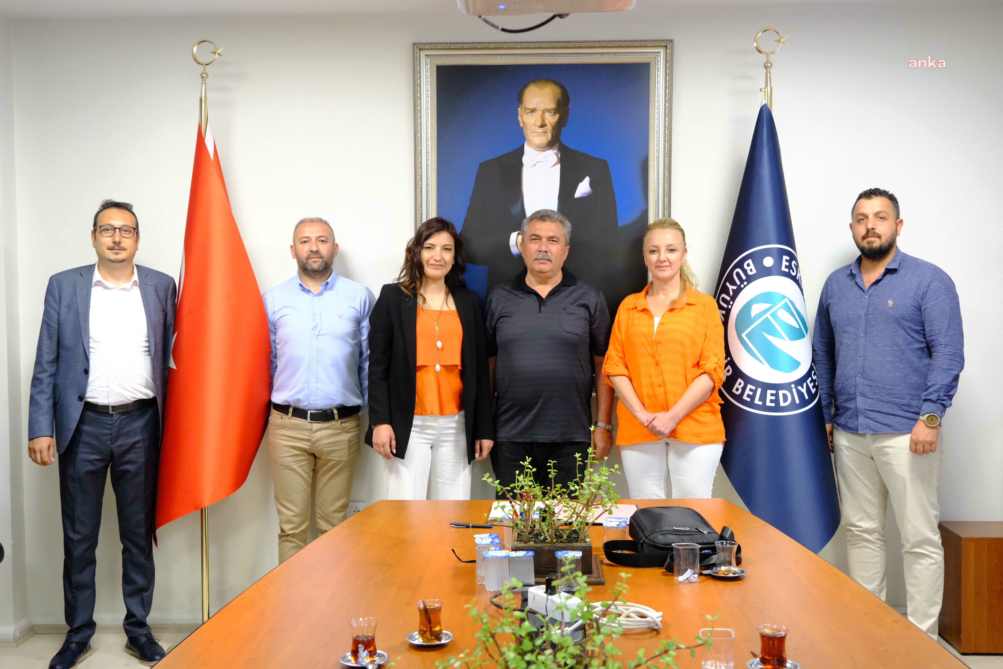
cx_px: 502
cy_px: 334
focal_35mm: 37
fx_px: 1031
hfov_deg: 51.9
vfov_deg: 35.9
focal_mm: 24.7
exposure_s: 1/58
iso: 4000
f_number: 4
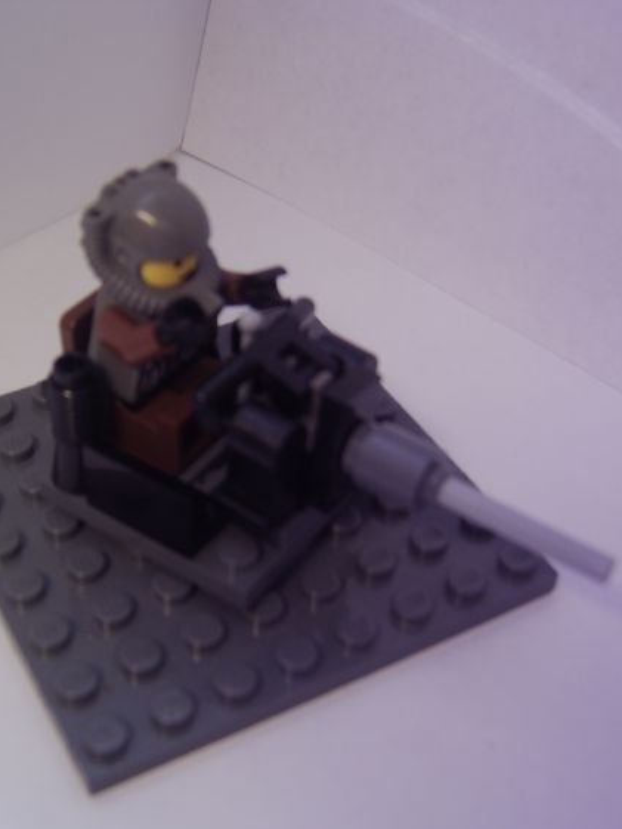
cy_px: 418
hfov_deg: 34.2
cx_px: 228
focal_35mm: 42
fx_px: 1006
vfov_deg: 44.8
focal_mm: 8.13
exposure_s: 1/16
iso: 71
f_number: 2.7
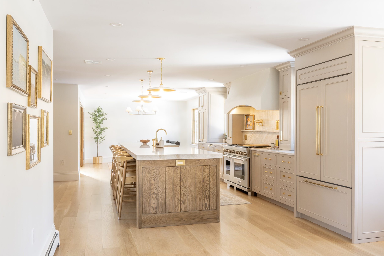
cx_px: 192
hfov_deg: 60.3
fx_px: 331
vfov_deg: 42.3
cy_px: 131
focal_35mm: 31
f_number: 22
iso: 1600
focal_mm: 30
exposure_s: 1/3
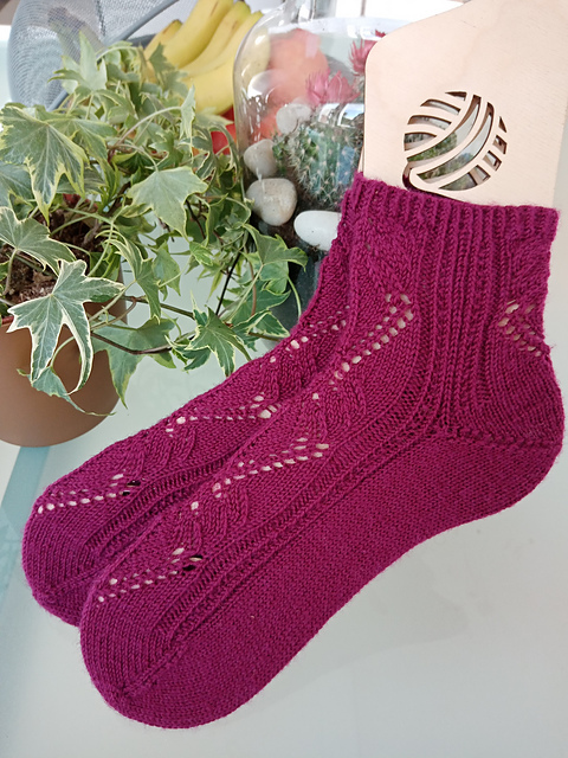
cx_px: 284
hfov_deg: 53.1
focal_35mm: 26
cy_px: 379
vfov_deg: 67.3
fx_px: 569
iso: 116
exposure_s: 1/50
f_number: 1.8
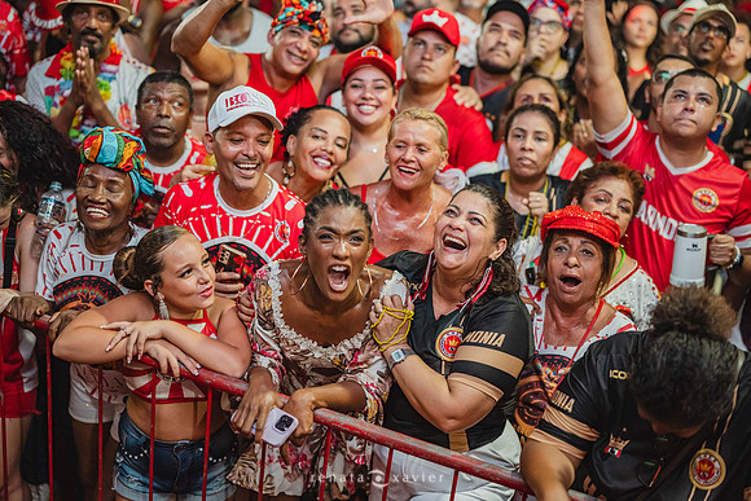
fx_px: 1043
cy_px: 250
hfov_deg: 39.6
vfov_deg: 27.0
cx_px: 376
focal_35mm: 50
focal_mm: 50
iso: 1000
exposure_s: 1/1000
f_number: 1.4
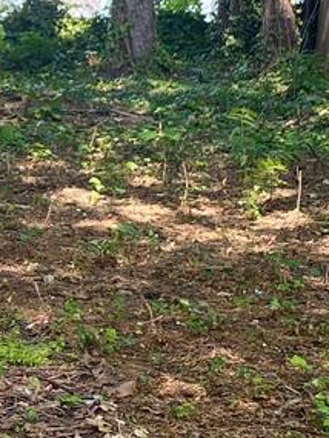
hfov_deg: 10.5
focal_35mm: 140
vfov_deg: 14.0
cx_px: -15
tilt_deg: -1.8
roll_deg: -2.8
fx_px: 1773
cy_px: 112
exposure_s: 1/121
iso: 32
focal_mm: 4.25
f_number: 1.8
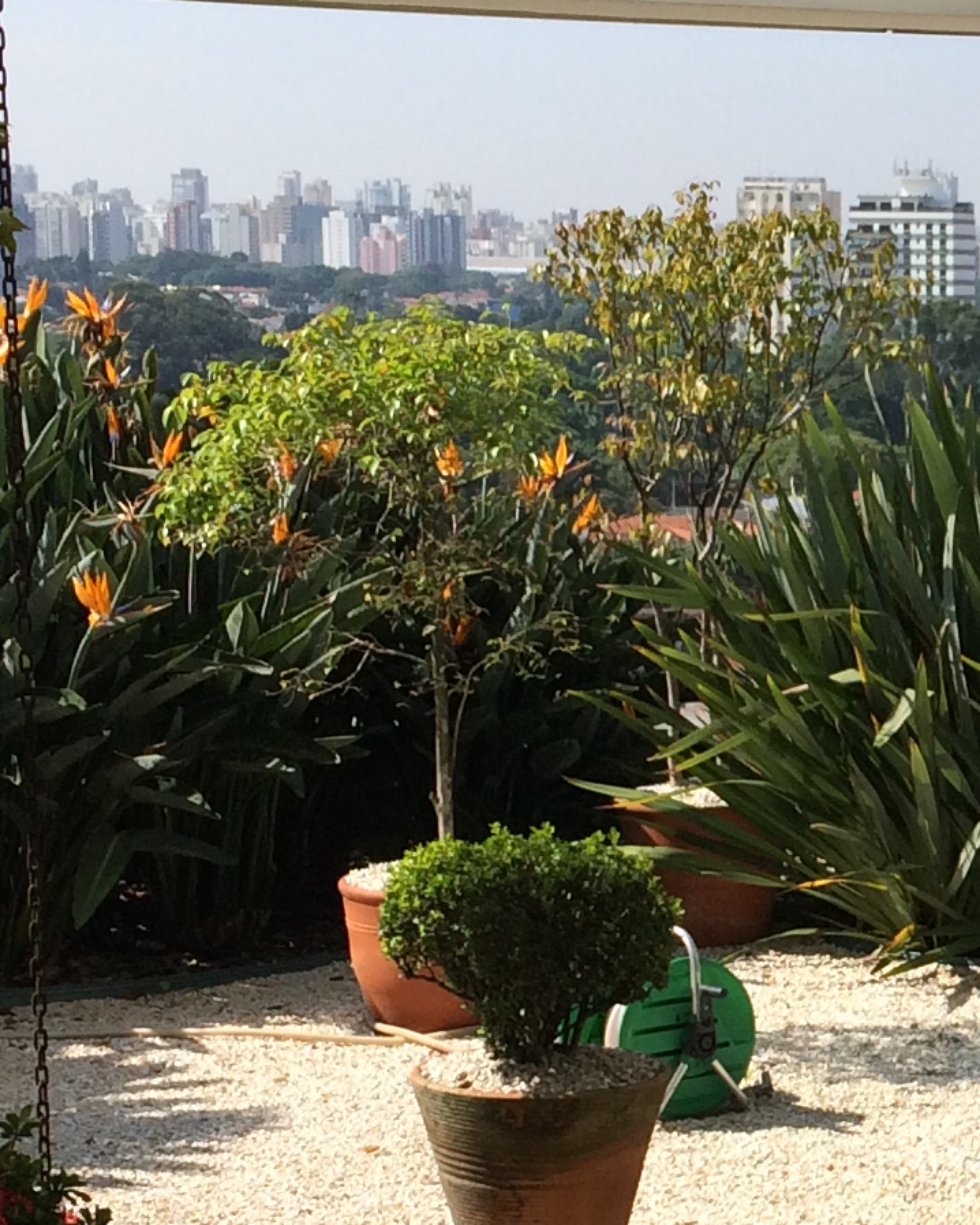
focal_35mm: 103
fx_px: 3733
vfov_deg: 18.5
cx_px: 1294
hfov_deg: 14.3
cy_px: 899
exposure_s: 1/2053
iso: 32
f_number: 2.2
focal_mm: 4.15
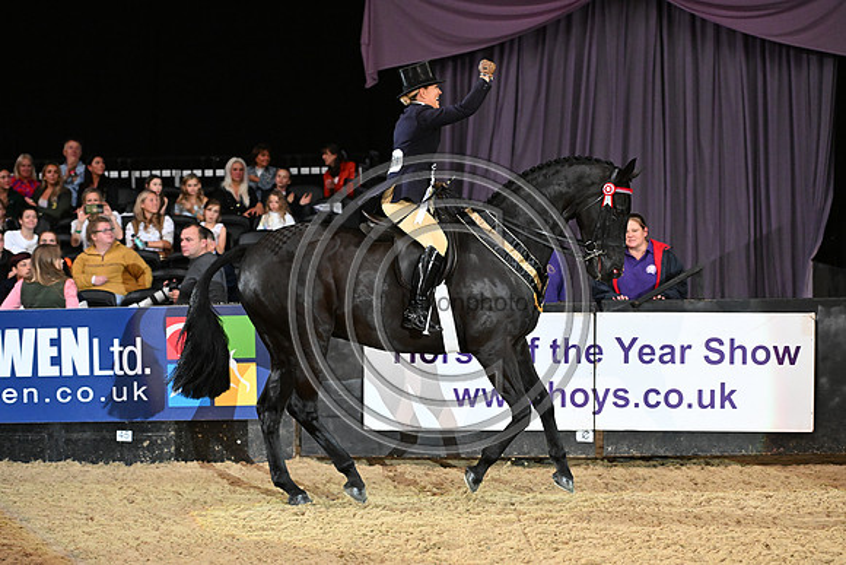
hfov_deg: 22.6
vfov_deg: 15.2
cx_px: 423
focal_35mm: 90
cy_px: 282
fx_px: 2115
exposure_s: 1/800
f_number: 4.5
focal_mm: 90
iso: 8000
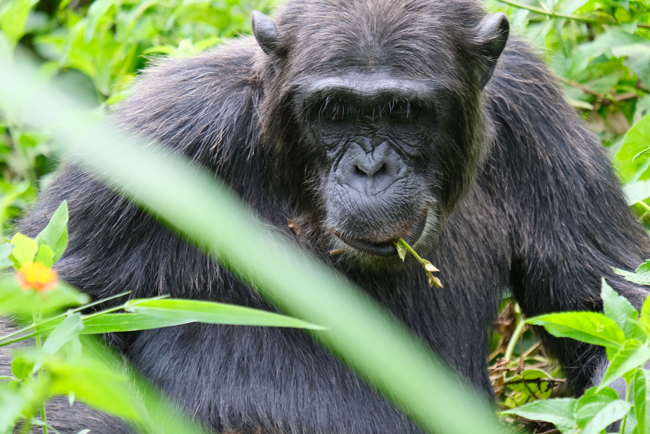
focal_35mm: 327
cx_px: 322
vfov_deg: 4.2
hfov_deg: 6.3
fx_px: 5904
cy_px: 221
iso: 500
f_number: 4.6
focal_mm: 164
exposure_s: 1/240
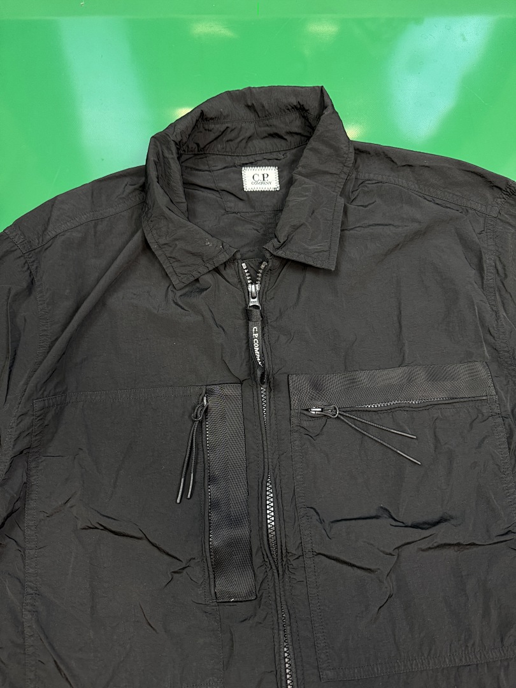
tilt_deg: -73.5
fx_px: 477
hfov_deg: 56.8
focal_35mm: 24
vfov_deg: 71.6
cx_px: 258
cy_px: 344
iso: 320
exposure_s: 1/60
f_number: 1.78
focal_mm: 6.76
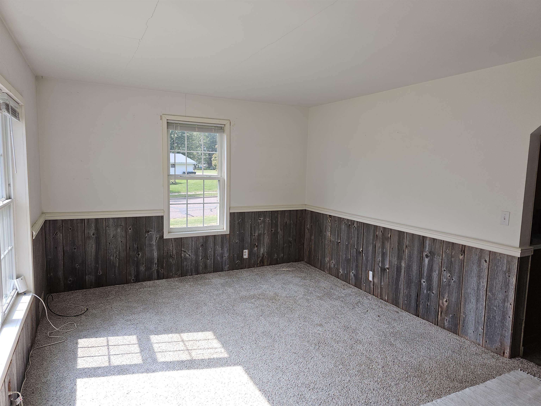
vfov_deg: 58.9
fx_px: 359
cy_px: 203
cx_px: 270
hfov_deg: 73.9
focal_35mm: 23
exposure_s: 1/120
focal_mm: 6.3
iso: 20
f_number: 1.7
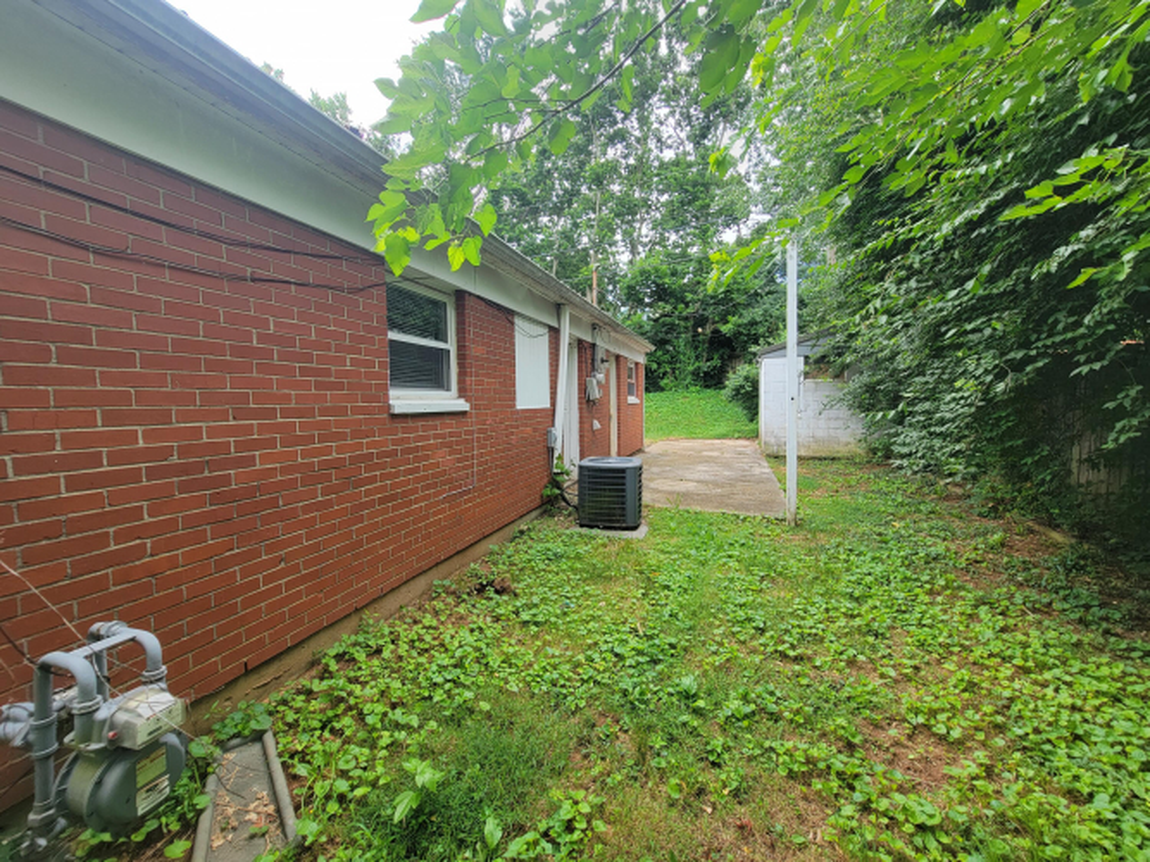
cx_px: 575
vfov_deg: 89.9
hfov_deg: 106.2
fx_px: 432
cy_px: 431
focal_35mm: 13
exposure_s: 1/189
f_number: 2.2
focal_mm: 2.2
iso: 50
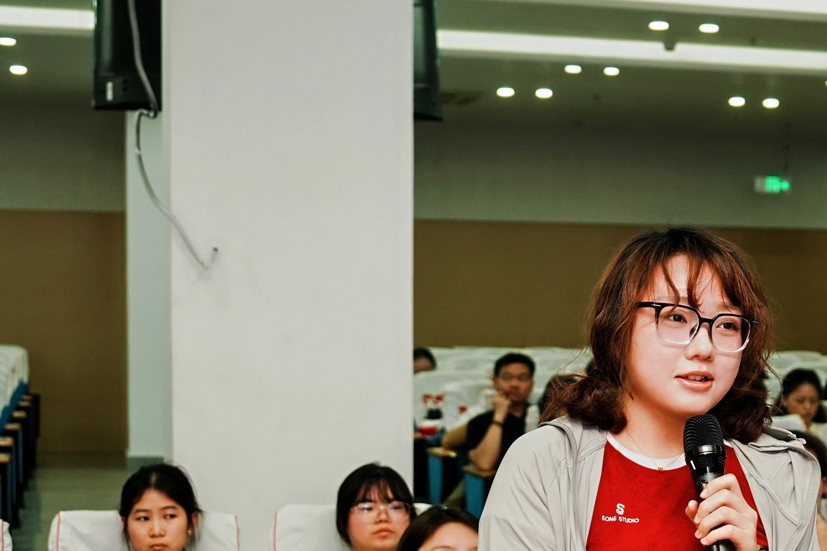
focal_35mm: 76
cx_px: 633
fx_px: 1745
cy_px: 439
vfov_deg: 17.8
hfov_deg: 26.3
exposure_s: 1/250
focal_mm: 28
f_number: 2.8
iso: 500
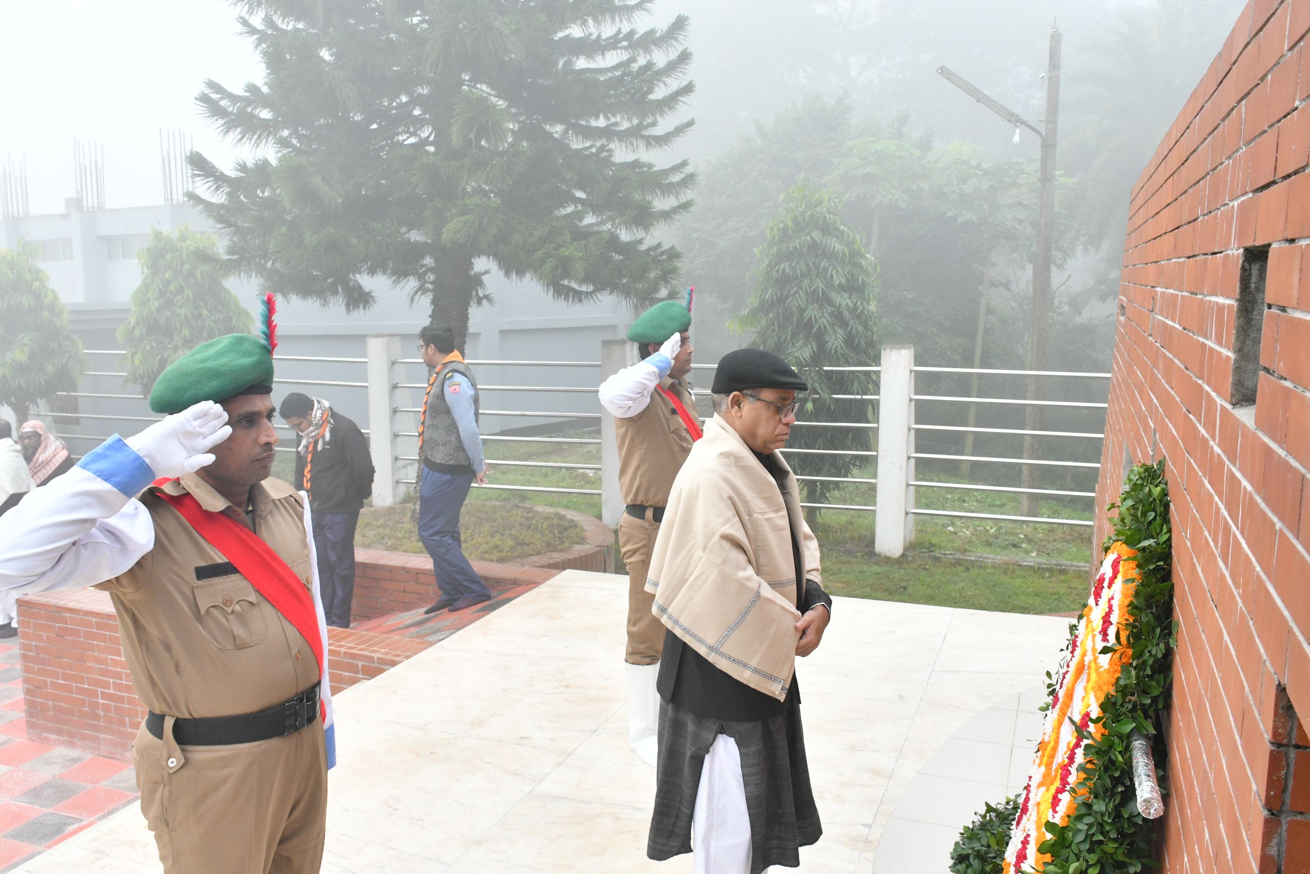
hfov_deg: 61.9
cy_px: 437
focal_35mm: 30
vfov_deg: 43.6
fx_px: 1092
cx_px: 655
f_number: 9
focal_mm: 20
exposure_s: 1/160
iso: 1600
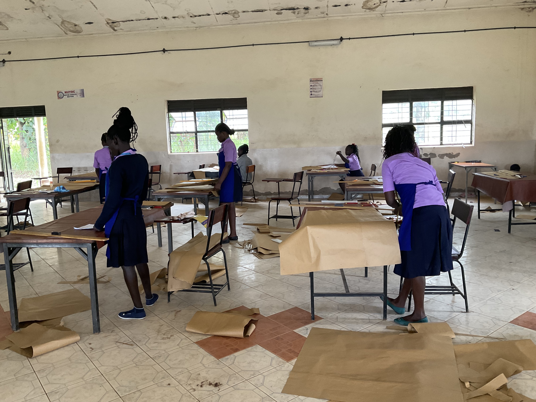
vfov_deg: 48.2
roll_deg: +1.4
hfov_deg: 61.7
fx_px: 449
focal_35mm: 29
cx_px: 268
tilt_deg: -9.3
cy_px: 201
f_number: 1.8
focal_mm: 3
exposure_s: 1/50
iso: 100
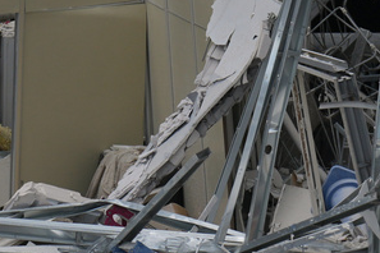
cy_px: 114
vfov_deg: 1.3
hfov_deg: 2.0
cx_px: -111
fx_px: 10903
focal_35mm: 1033
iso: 200
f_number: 4.5
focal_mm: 200
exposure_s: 1/2000
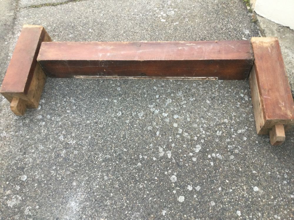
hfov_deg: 58.4
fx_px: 263
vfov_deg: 45.4
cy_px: 110
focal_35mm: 31
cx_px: 147
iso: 100
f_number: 2.4
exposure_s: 1/33
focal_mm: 3.3
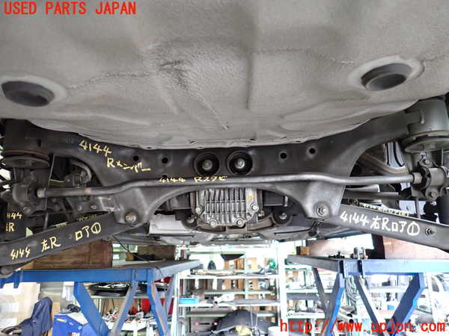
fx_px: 324
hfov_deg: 69.4
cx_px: 224
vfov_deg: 54.9
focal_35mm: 25
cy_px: 168
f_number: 2
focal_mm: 4.5
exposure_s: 1/30
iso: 400
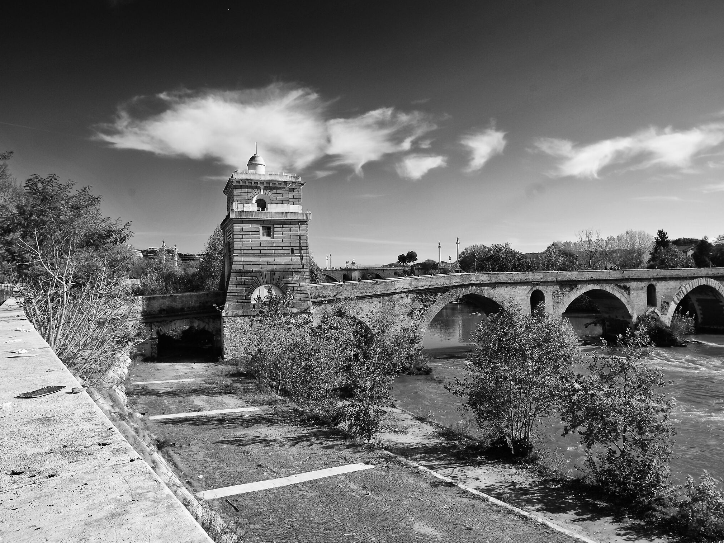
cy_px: 266
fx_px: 502
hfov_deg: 71.6
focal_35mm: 24
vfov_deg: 56.8
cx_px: 372
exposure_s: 1/750
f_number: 8
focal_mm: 21
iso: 200
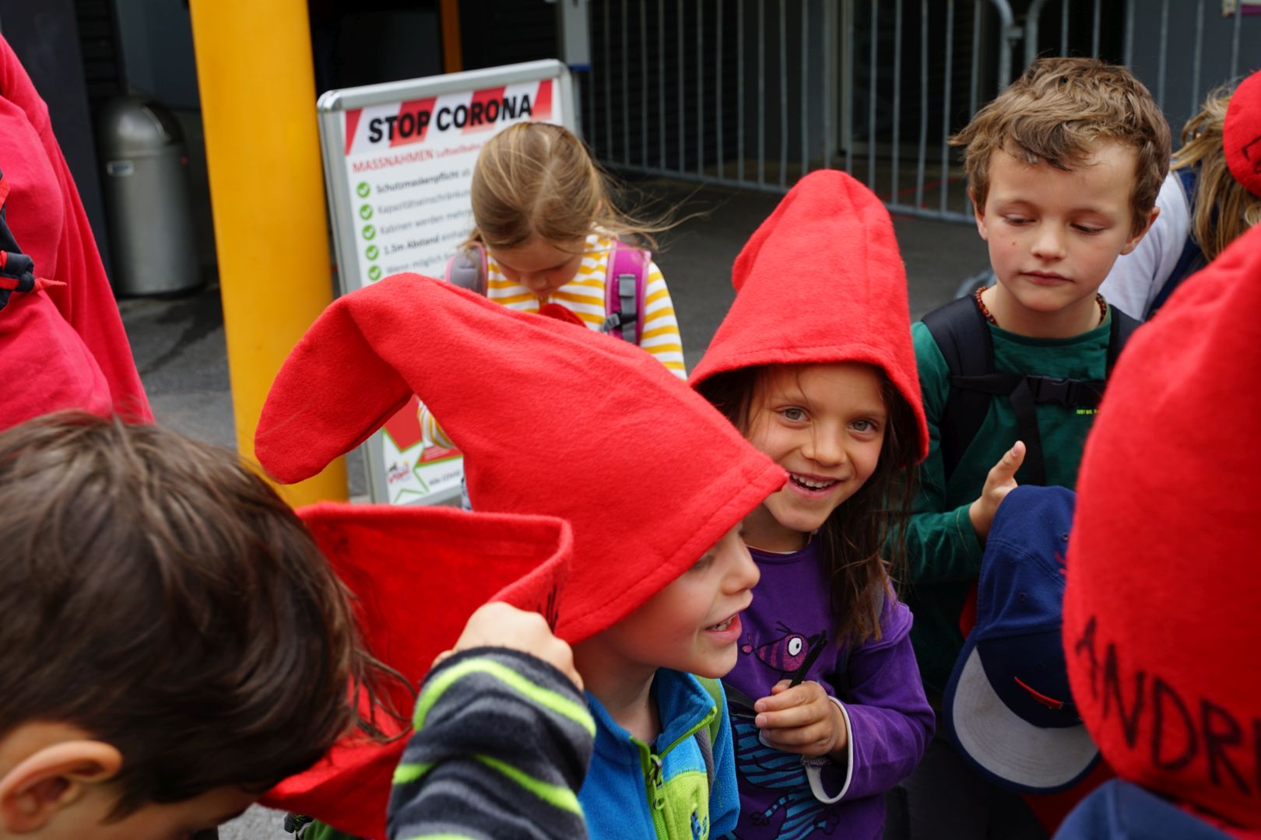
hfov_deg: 41.1
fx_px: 1681
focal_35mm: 48
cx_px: 630
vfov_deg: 28.1
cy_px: 420
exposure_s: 1/100
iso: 100
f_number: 9
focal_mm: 48
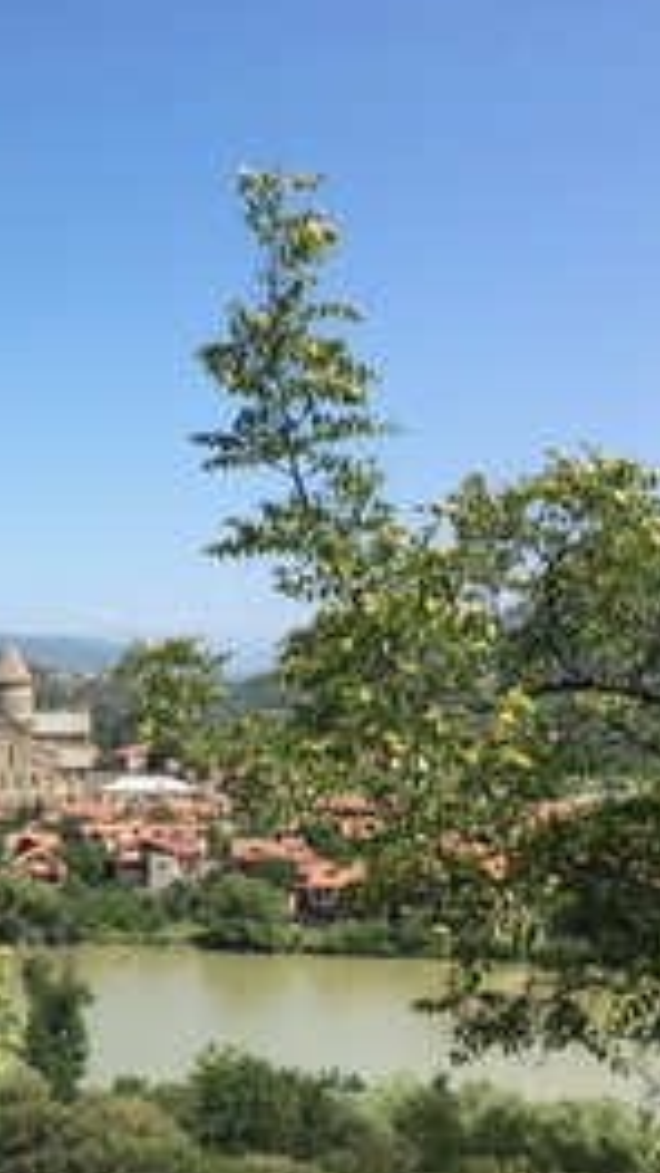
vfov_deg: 42.9
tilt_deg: +5.9
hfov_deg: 23.3
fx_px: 1493
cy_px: 629
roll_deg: -0.6
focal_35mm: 48
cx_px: -76
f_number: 2.2
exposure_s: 1/1202
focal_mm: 4.15
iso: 25
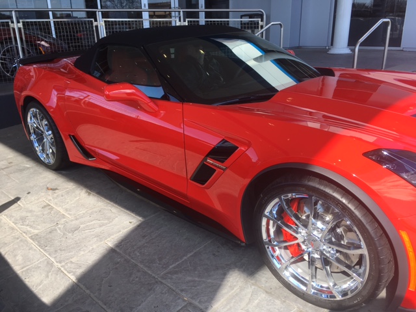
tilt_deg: -19.8
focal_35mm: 29
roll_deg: +3.0
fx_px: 349
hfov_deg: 61.7
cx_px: 208
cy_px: 156
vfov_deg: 48.2
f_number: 2.2
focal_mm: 4.15
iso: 25
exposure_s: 1/411
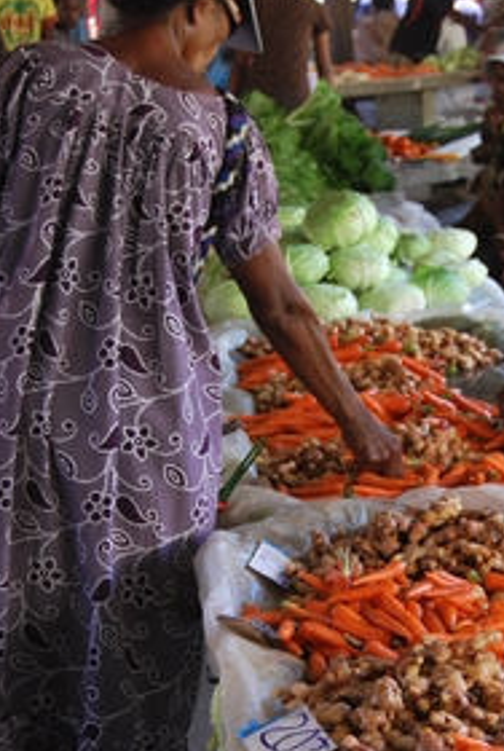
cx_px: 381
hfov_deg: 13.3
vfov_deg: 19.6
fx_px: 2152
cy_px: 595
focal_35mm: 103
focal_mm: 35
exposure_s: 1/80
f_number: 4.8
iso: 200
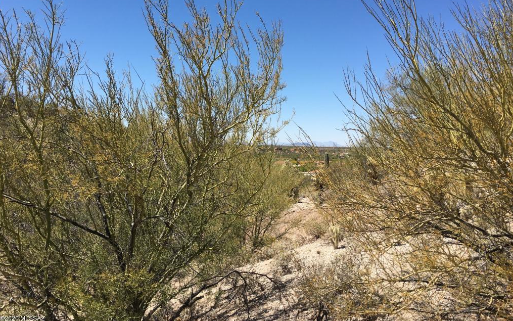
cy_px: 139
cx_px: 256
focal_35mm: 31
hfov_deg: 61.2
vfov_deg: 40.5
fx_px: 434
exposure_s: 1/1672
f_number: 2.2
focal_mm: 4.15
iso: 25
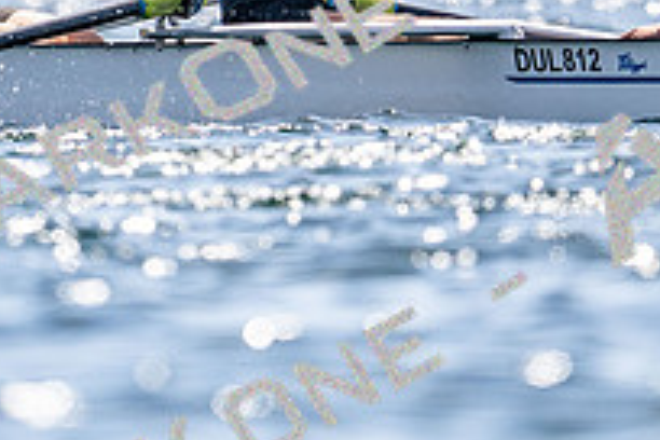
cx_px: 317
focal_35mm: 1707
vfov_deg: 0.8
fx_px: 31293
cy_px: -39
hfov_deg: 1.2
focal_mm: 400
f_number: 4.5
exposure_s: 1/2500
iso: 220
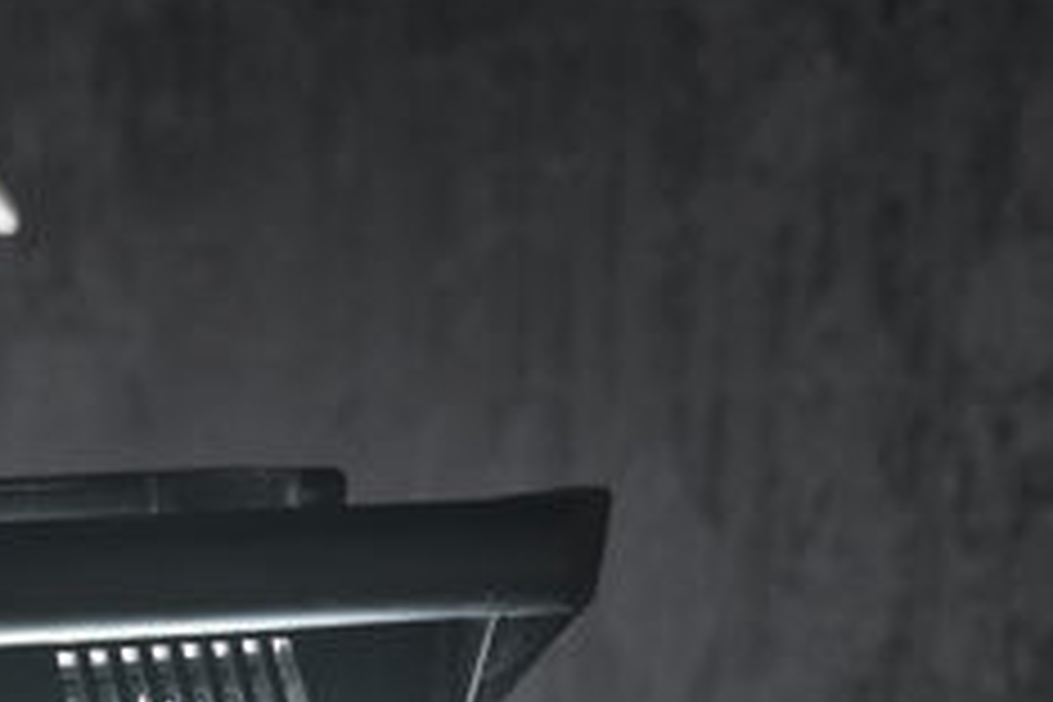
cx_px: -22
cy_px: 1172
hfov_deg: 22.0
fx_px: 2603
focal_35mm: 89
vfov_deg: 14.0
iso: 800
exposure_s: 1/200
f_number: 4.5
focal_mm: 26
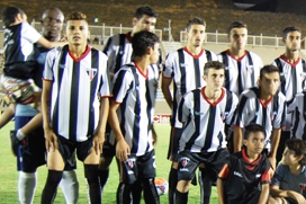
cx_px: 287
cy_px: 153
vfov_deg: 17.8
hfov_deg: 25.6
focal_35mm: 76
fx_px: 646
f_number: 3.8
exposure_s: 1/25
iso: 800
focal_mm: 23
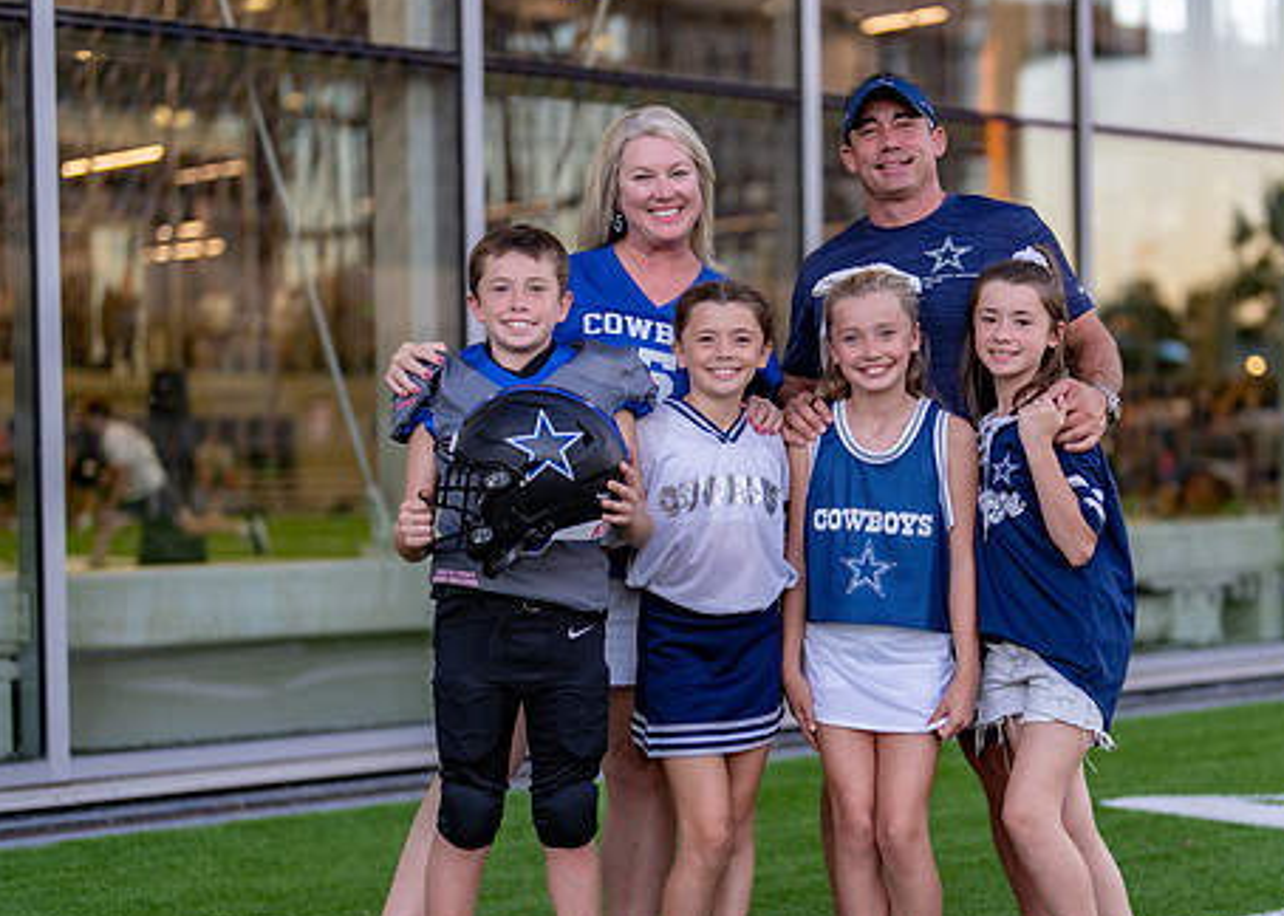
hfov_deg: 26.6
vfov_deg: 19.3
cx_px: 869
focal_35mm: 74
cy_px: 541
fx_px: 2698
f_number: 1.2
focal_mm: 50
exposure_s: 1/320
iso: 100
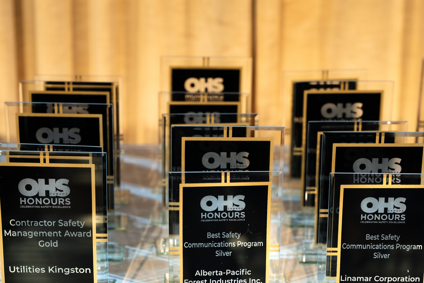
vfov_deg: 15.6
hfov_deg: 23.4
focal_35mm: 87
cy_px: 208
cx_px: 208
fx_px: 1025
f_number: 2.8
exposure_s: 1/200
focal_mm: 53.5
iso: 640
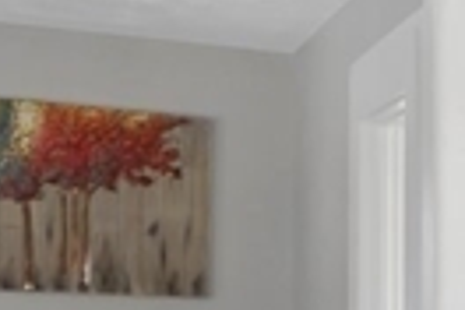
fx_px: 1602
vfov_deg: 10.7
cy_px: 449
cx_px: 1374
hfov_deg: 11.0
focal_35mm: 124
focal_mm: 16
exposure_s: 1.6
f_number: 9
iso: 160
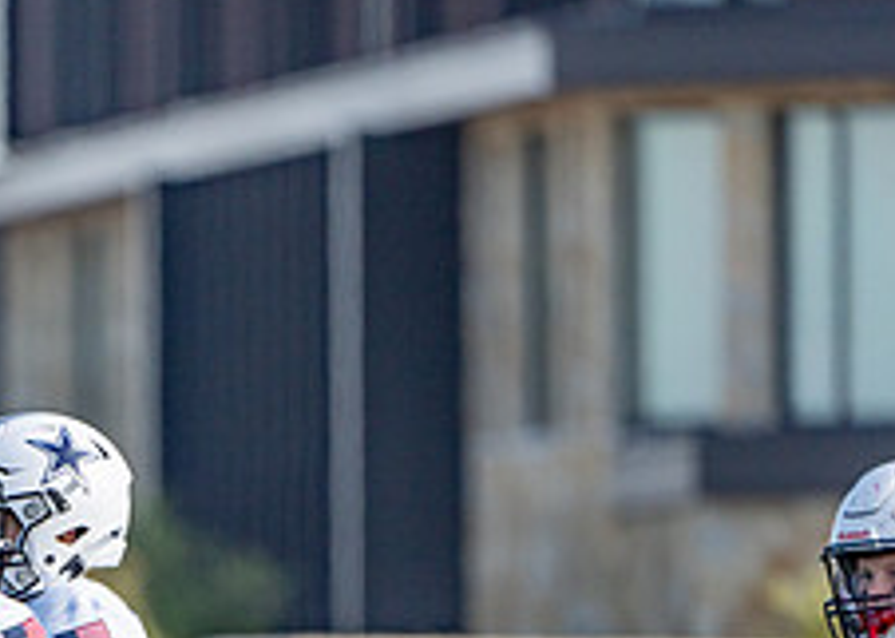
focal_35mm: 1045
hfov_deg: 1.9
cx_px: -95
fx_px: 26539
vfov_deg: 1.4
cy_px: 797
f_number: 5.6
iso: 200
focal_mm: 388
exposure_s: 1/2000
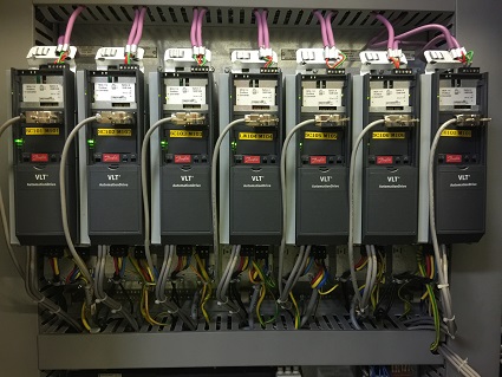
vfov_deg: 48.2
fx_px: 421
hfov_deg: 61.6
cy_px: 188
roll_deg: -0.9
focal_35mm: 29
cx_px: 251
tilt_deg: -3.3
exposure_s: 1/17
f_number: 2.2
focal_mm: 4.15
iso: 125
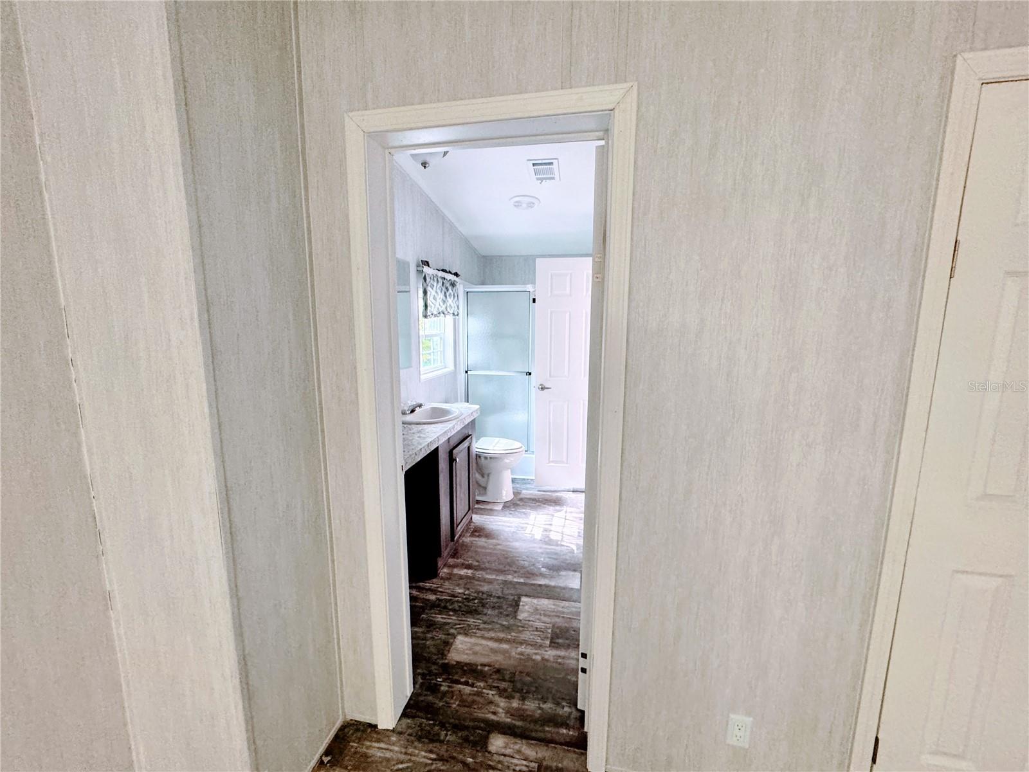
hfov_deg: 102.1
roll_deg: -0.7
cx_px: 514
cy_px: 386
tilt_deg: -7.2
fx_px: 416
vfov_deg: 85.7
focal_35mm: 14
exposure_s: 1/60
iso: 500
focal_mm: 2.22
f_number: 2.2
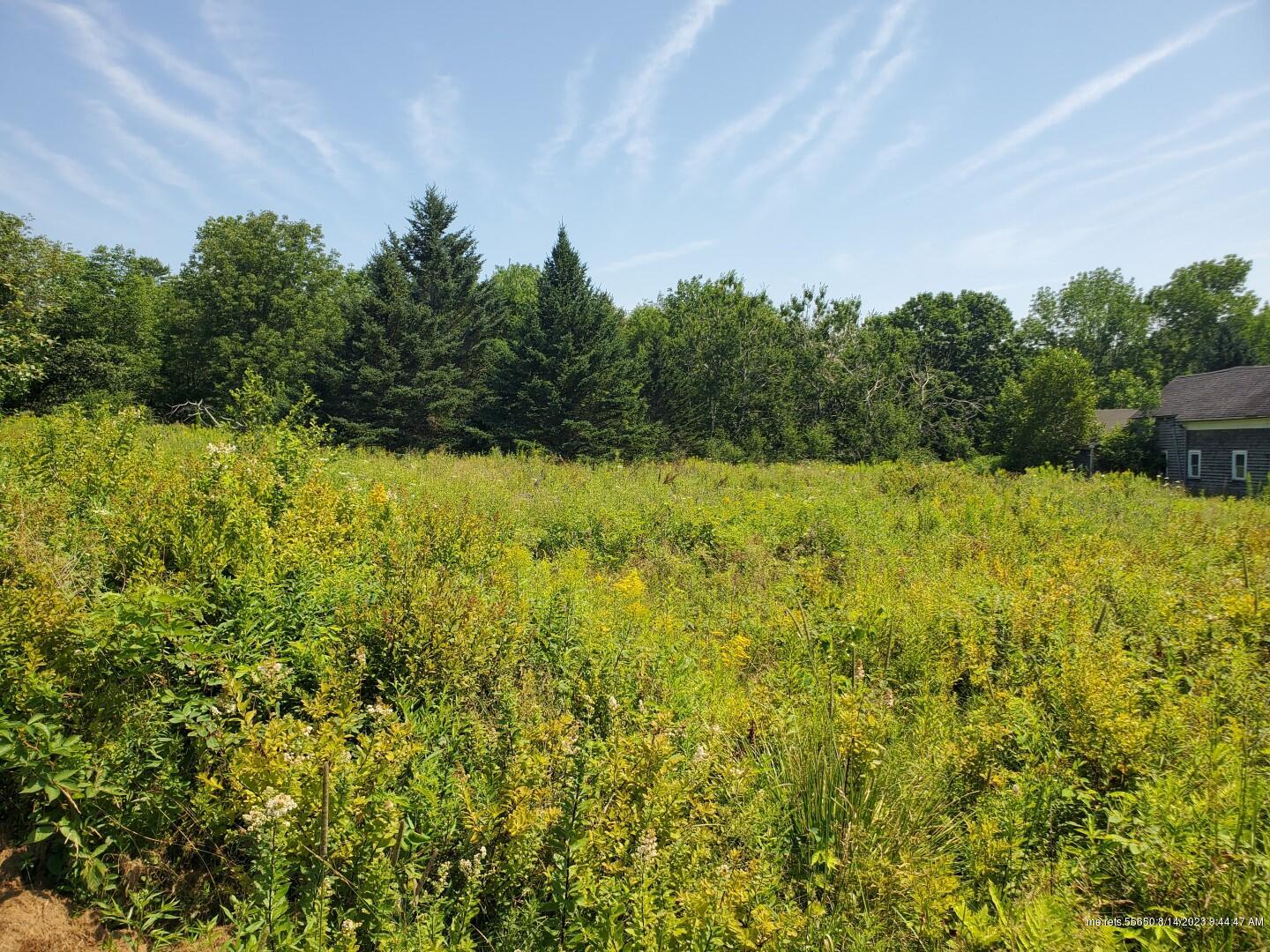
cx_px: 635
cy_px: 476
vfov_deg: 53.1
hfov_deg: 67.3
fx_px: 954
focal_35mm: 26
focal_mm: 4.3
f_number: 2.4
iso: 50
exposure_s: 1/1087
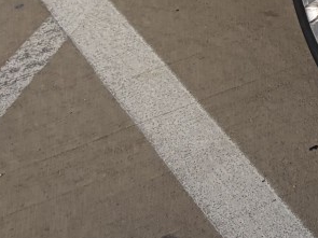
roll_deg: -2.6
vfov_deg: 10.7
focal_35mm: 127
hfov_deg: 14.3
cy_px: -233
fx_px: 1166
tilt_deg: -12.7
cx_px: 507
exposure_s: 1/300
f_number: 1.6
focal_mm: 5.96
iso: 40
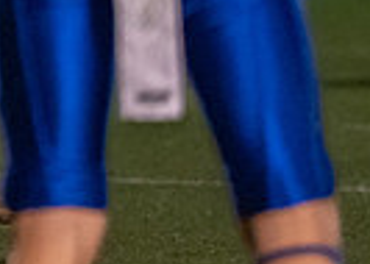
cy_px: -203
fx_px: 16330
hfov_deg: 1.3
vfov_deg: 0.9
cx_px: -510
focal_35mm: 1554
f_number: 2.8
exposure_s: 1/1000
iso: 3200
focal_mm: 200
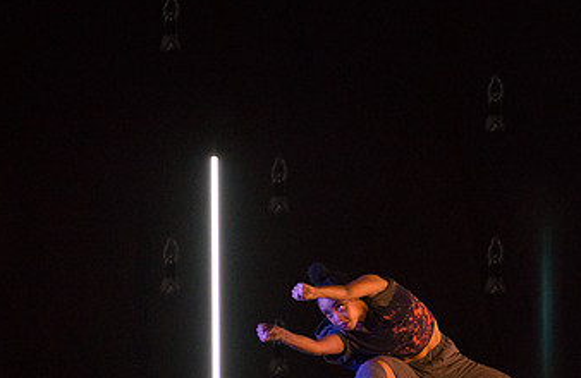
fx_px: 6601
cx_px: 414
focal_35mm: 412
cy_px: 326
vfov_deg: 3.3
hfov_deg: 5.0
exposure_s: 1/1250
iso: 4000
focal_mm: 200
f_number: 2.8
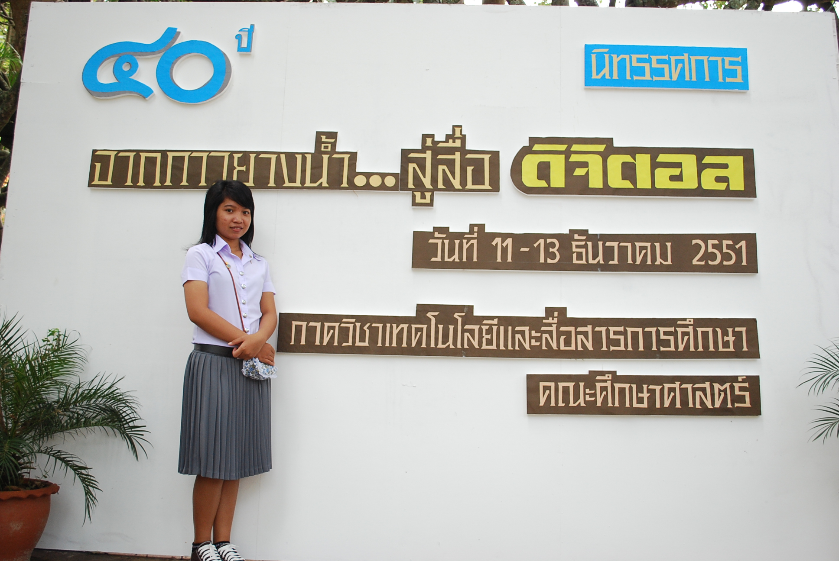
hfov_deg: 53.1
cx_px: 420
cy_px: 280
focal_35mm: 36
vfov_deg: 37.0
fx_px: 840
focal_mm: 24
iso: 400
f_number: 4.2
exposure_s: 1/160
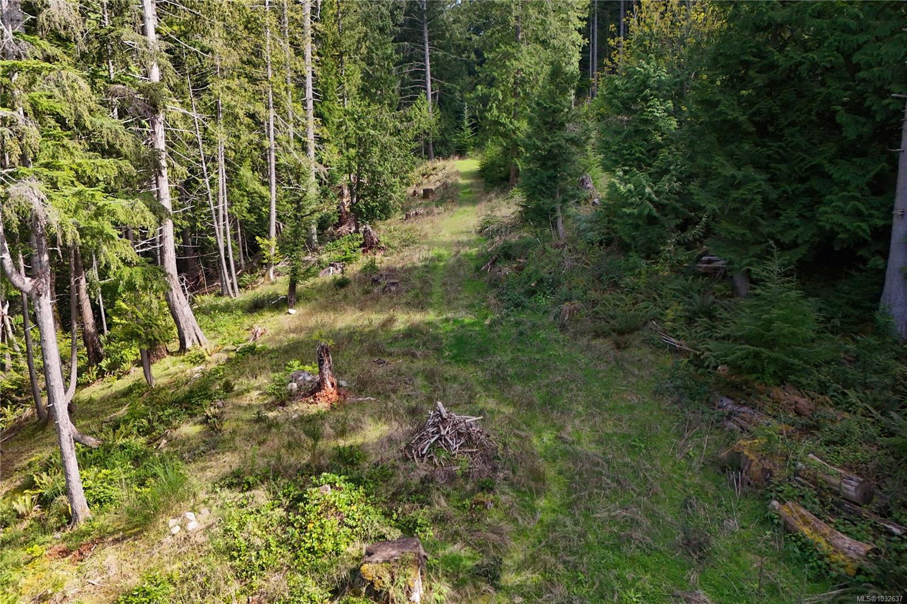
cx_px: 454
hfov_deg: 61.9
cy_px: 302
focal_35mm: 30
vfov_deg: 43.6
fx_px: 756
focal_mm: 20
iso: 100
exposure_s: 1/3200
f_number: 1.8
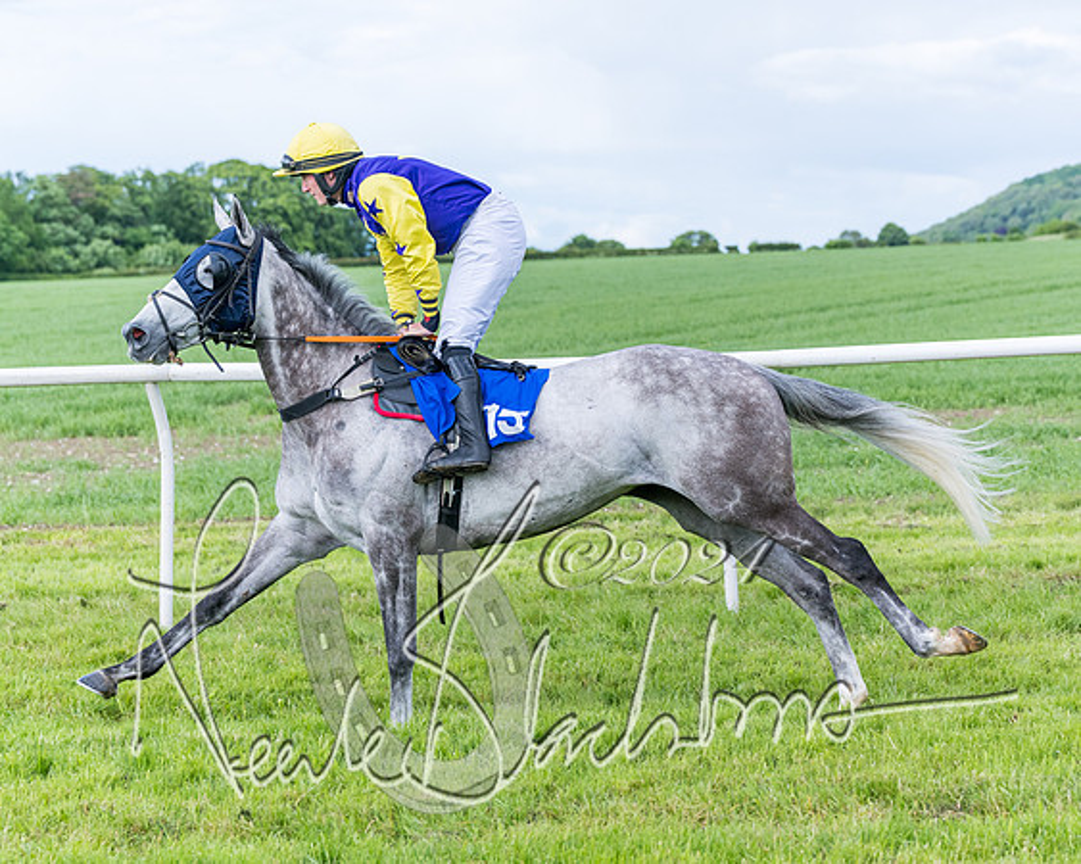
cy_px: 398
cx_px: 592
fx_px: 3258
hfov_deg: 18.8
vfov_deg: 15.1
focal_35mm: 102
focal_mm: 70
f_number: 4
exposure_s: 1/3200
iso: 400
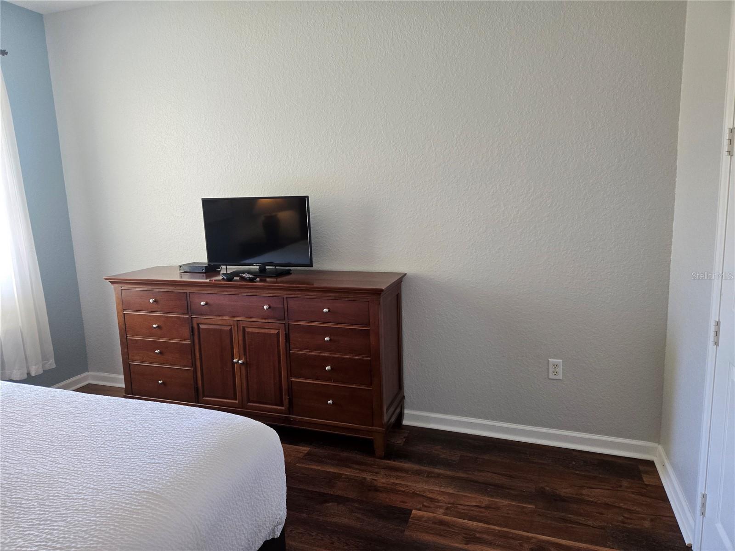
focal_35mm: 23
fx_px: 488
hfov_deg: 73.9
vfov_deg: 58.9
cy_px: 276
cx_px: 368
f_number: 1.8
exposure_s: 1/120
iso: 320
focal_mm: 5.4
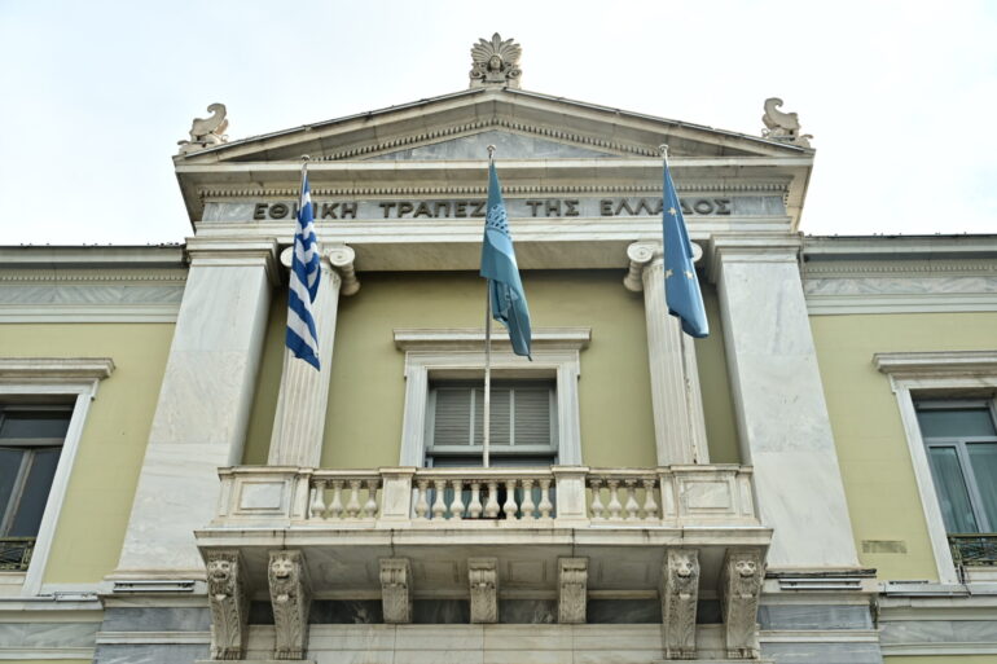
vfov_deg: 31.9
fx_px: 1163
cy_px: 332
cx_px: 498
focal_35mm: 42
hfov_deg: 46.4
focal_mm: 42
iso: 640
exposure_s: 1/3200
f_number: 4
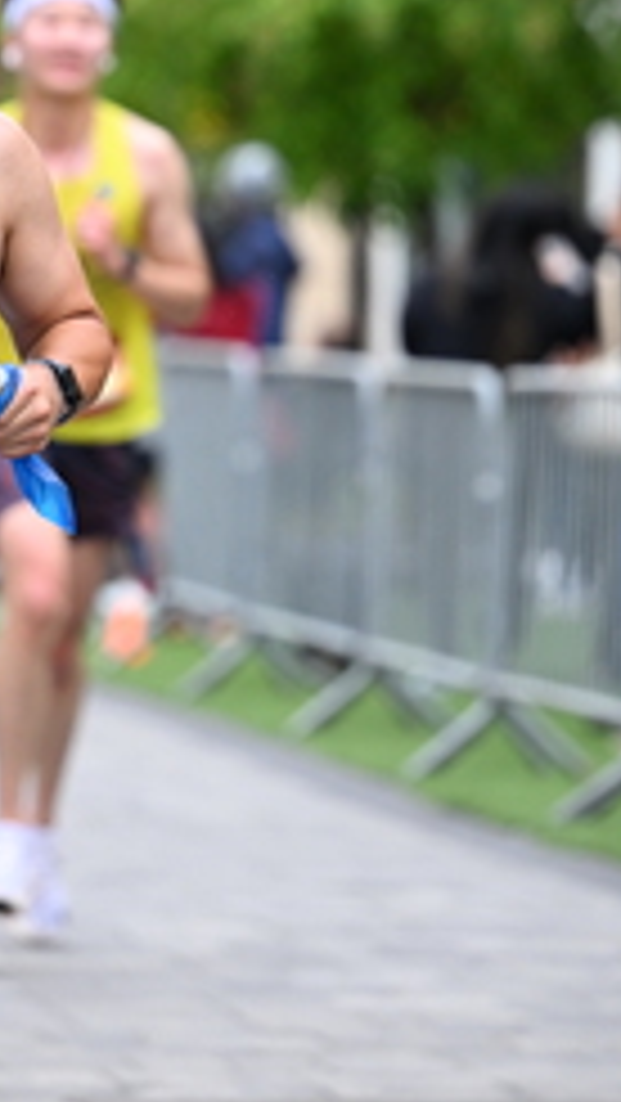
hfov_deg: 3.8
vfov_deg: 6.8
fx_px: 9270
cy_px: 247
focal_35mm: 317
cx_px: -16
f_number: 2.8
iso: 1000
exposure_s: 1/1600
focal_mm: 135
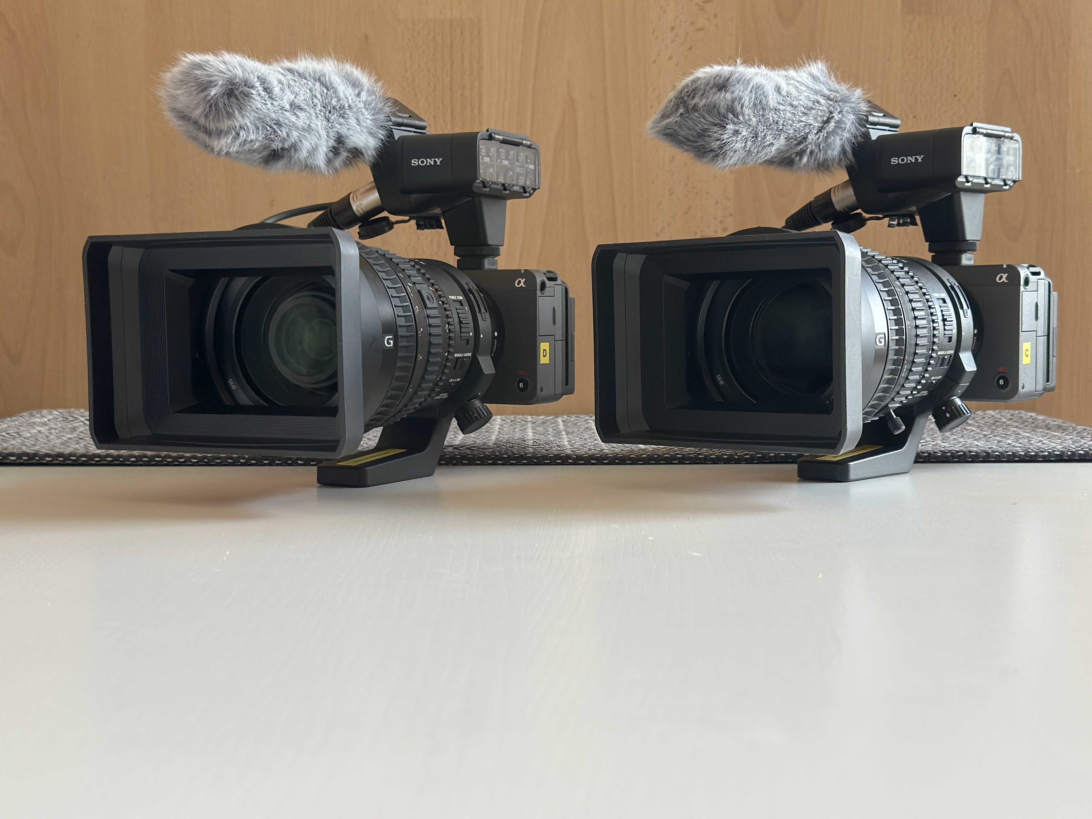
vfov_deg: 30.3
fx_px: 1514
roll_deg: -0.1
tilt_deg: -4.3
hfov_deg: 39.7
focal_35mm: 48
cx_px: 546
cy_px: 410
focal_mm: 6.86
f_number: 1.78
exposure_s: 1/60
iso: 200
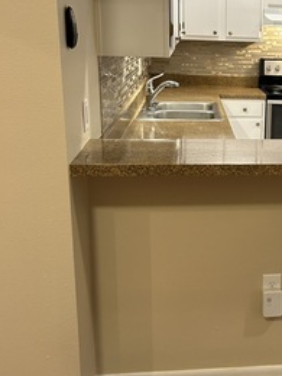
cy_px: 162
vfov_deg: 38.1
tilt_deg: -14.1
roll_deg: -1.1
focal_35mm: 50
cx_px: 267
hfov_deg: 27.8
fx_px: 543
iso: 160
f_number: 1.5
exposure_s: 1/60
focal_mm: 5.7
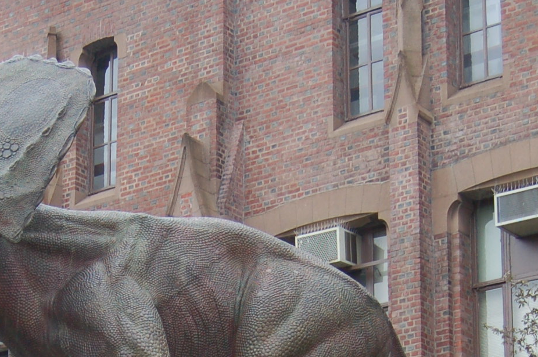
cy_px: 470
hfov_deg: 17.4
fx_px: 1746
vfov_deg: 11.4
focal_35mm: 117
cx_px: 141
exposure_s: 1/60
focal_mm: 24
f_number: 4
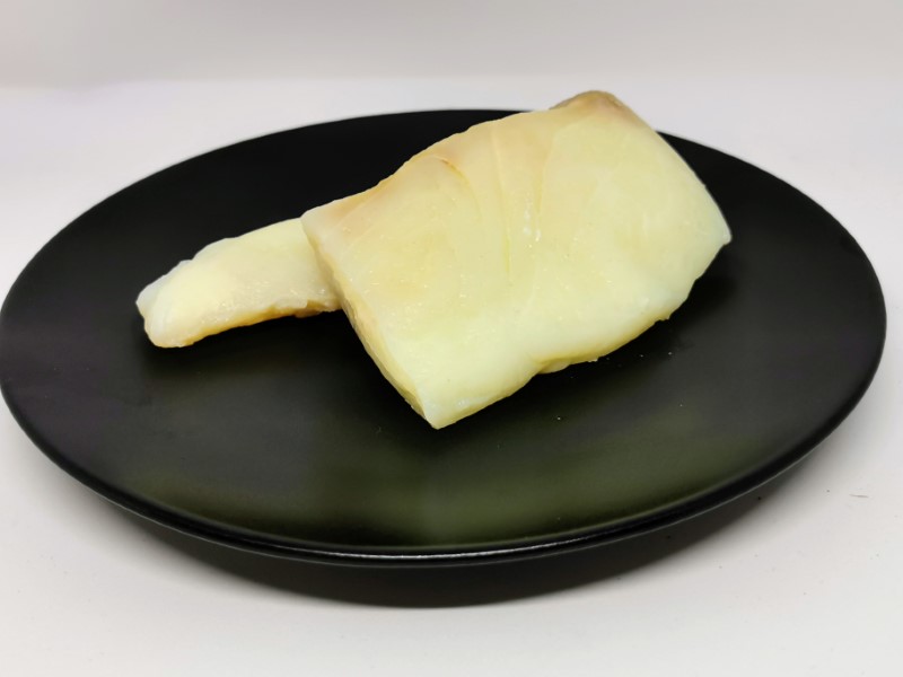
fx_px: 1148
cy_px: 338
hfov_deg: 42.9
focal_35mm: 44
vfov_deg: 32.9
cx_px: 452
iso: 100
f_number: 1.6
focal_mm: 5.56
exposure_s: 1/120
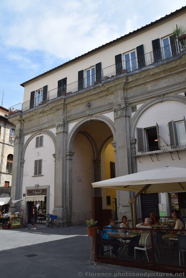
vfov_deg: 67.4
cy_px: 139
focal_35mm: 27
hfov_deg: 47.9
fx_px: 209
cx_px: 93
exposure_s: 1/320
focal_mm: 18
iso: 200
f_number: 9
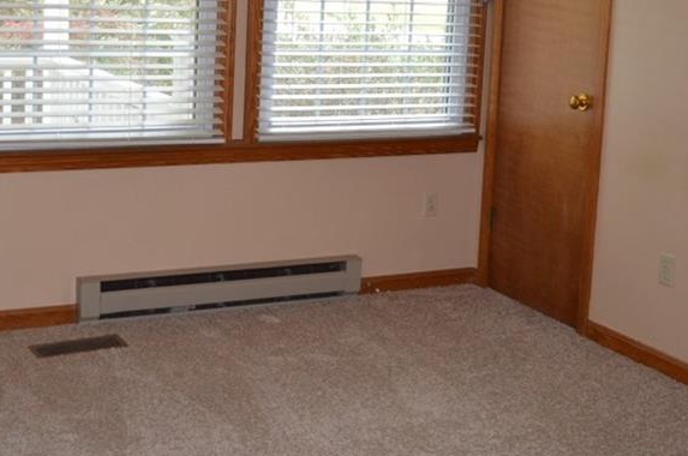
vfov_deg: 22.7
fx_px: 1126
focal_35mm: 59
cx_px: 273
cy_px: 120
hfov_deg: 33.9
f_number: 3.8
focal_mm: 22
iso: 640
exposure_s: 1/60
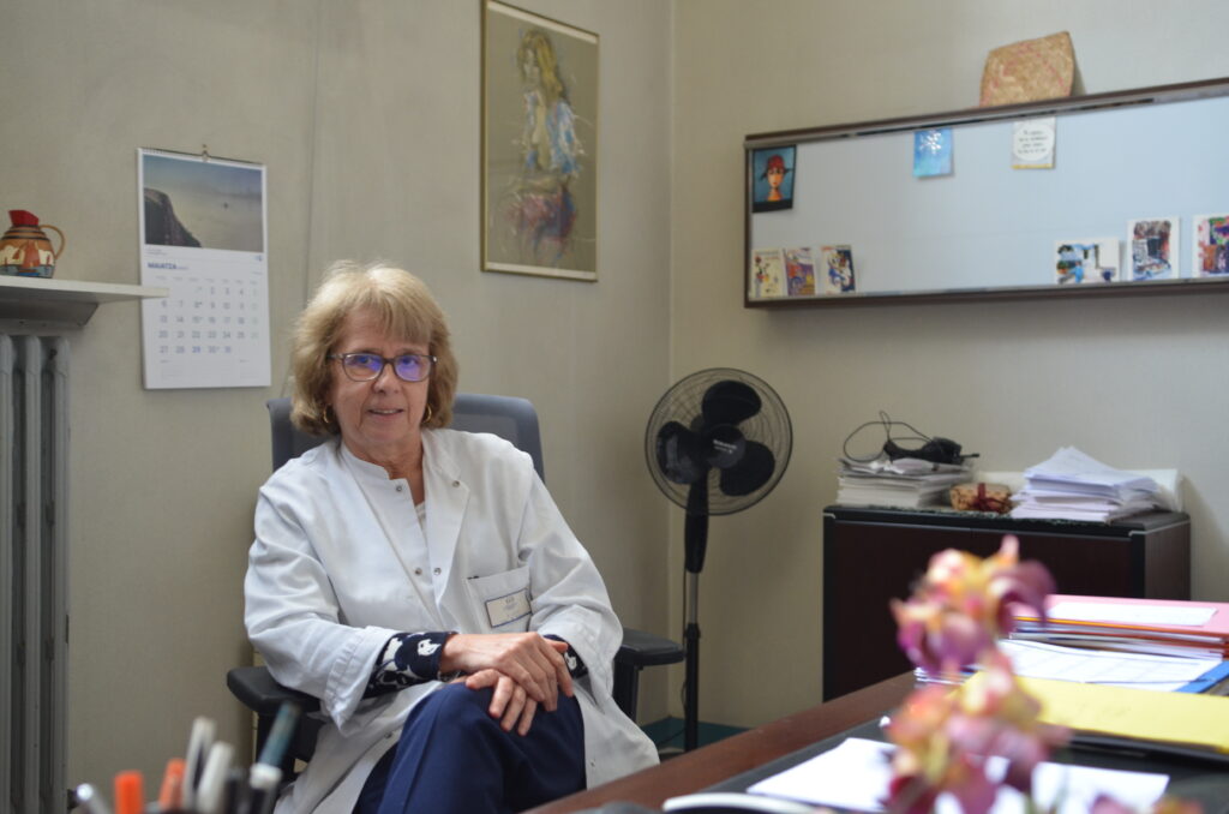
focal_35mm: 45
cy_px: 407
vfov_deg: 29.7
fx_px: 1533
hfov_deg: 43.7
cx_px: 614
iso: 640
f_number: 3.5
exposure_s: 1/50
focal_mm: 30
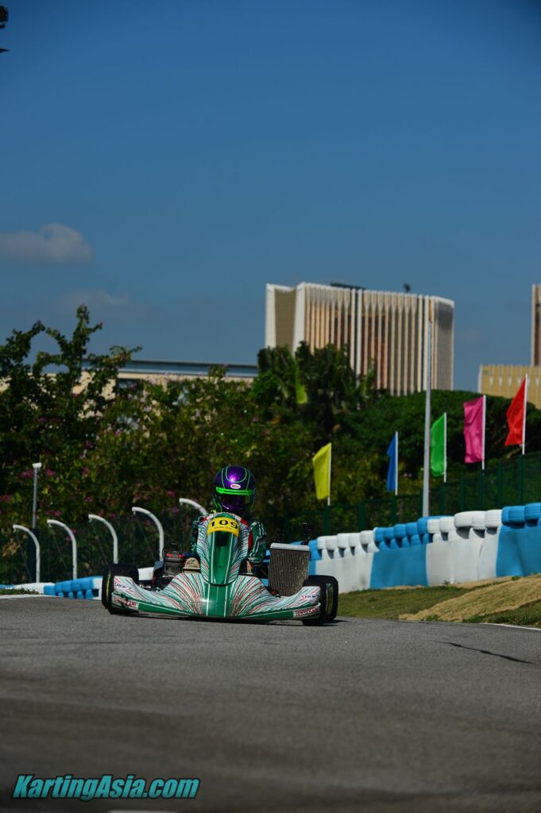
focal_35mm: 120
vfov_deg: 17.1
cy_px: 406
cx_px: 270
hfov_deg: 11.4
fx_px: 2709
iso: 100
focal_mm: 120
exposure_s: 1/1600
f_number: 4
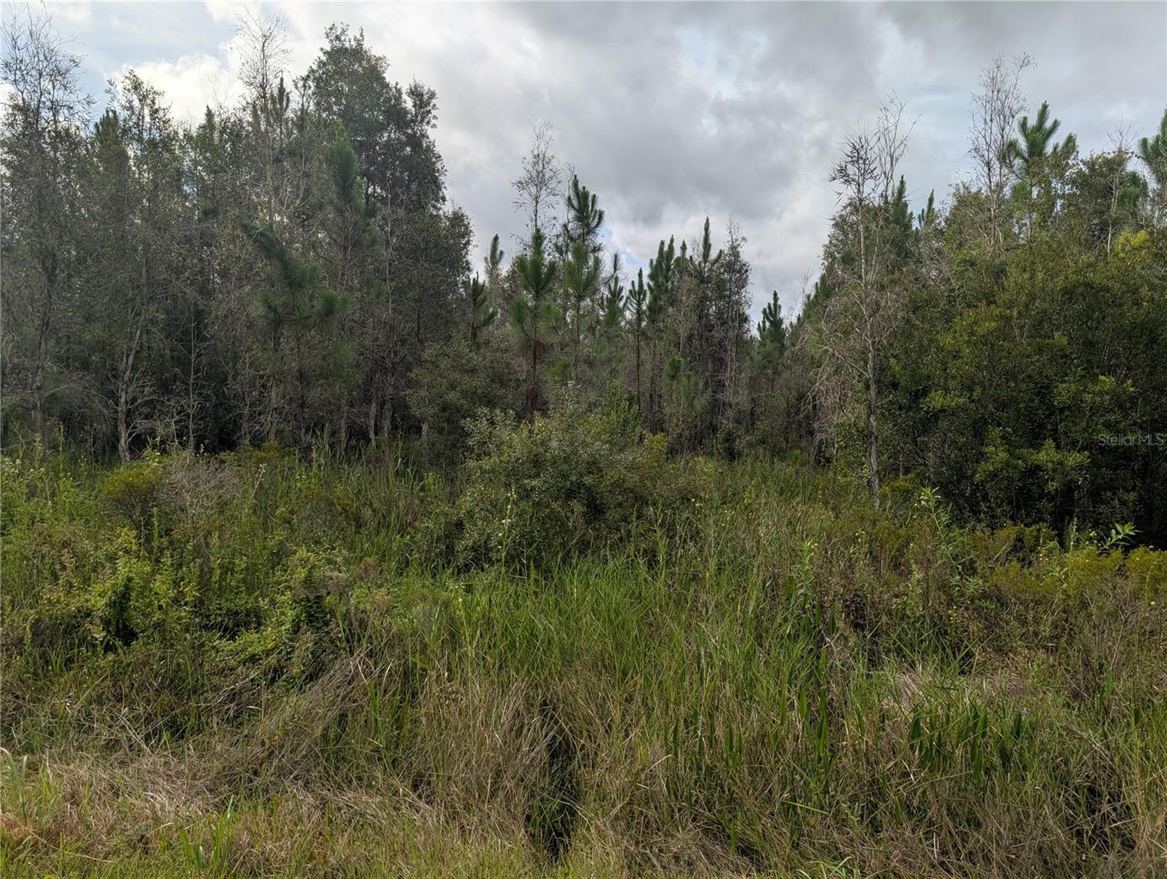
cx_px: 584
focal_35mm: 24
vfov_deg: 56.9
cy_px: 440
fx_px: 810
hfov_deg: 71.5
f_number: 1.68
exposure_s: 1/1271
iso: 23
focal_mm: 6.9
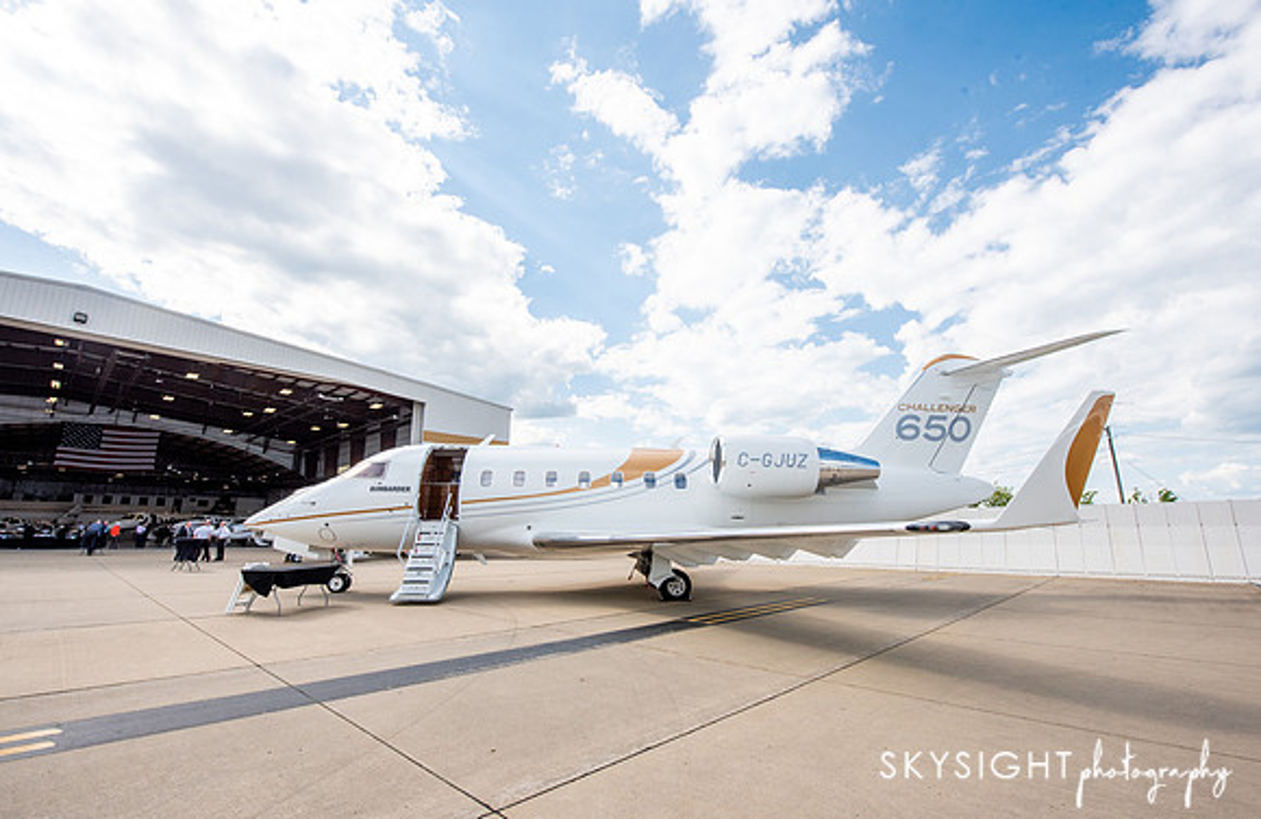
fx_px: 567
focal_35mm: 16
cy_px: 414
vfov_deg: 71.7
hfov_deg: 96.0
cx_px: 631
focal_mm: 16
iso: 640
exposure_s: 1/640
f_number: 11
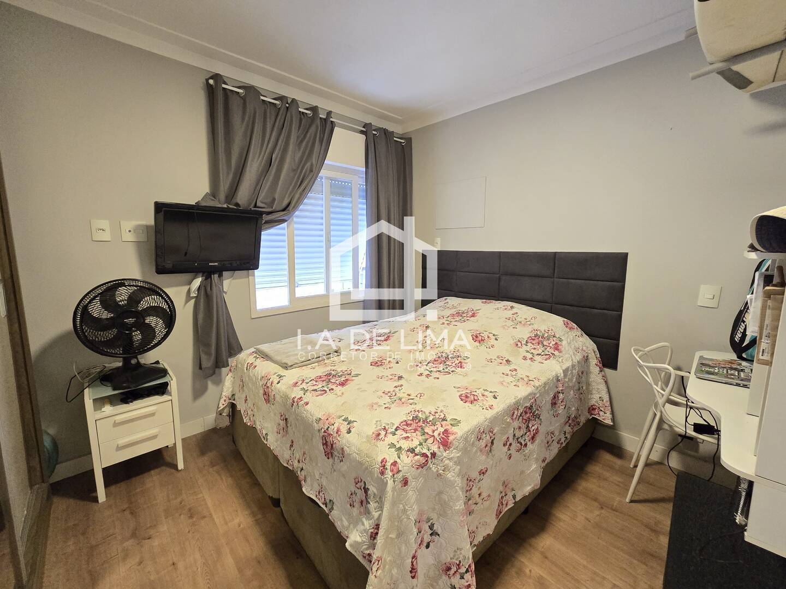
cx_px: 393
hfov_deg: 106.2
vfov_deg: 89.9
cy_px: 294
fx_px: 295
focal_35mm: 13
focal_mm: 2.2
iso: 640
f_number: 2.2
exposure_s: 1/60
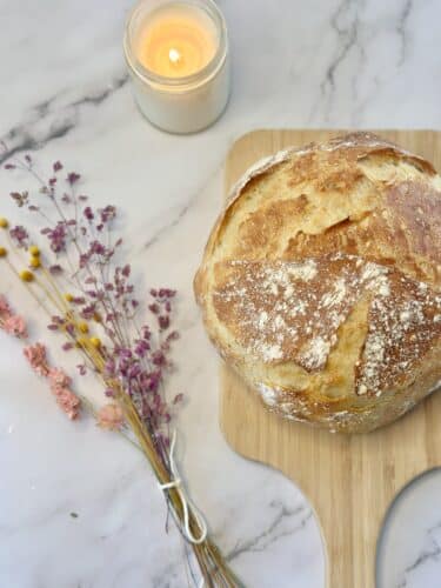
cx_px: 220
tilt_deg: -79.4
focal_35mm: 48
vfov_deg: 39.7
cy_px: 294
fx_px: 815
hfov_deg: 30.3
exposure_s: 1/120
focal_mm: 6.86
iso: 100
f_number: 1.78
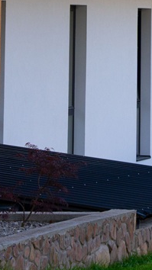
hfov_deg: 3.7
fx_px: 2330
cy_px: -214
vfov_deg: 6.5
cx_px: 300
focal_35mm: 325
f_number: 8
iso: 160
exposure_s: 1/125
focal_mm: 61
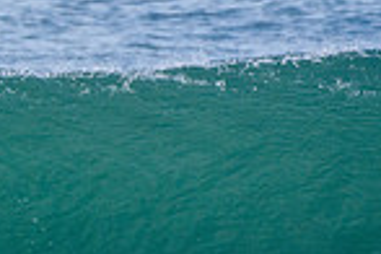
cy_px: 263
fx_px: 31240
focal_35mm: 2952
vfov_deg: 0.5
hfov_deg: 0.7
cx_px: -316
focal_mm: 500
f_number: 5.6
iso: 500
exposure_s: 1/2000
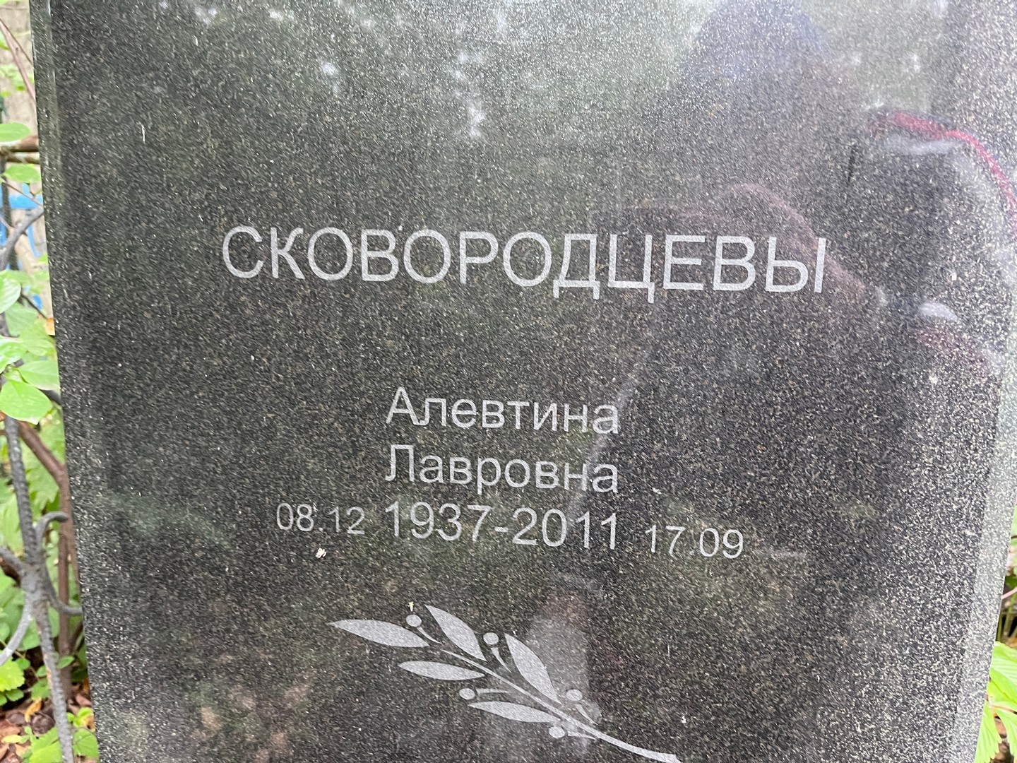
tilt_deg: -13.4
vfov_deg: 53.1
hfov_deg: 67.3
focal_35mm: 26
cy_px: 382
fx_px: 764
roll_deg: -0.6
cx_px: 508
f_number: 1.6
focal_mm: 5.1
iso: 250
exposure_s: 1/60
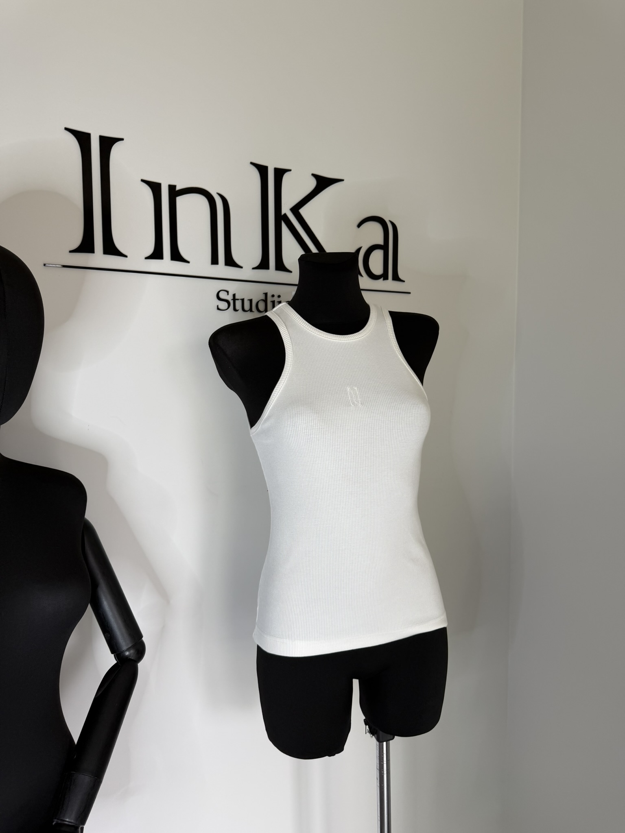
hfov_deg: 56.8
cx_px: 312
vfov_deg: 71.6
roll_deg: +0.4
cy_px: 416
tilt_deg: -5.5
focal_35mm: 24
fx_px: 578
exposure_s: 1/121
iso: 80
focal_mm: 6.76
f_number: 1.78
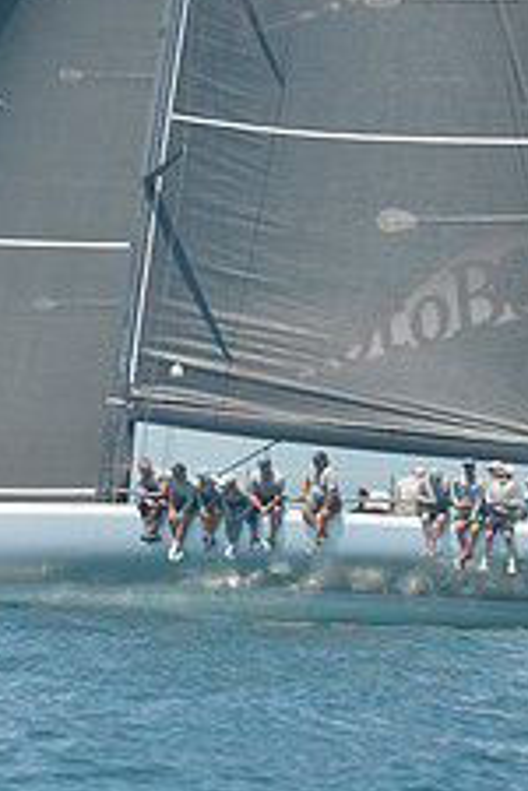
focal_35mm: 515
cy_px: -186
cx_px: 48
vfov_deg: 4.0
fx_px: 11329
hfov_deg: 2.7
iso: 280
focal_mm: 200
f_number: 6.3
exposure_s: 1/1000
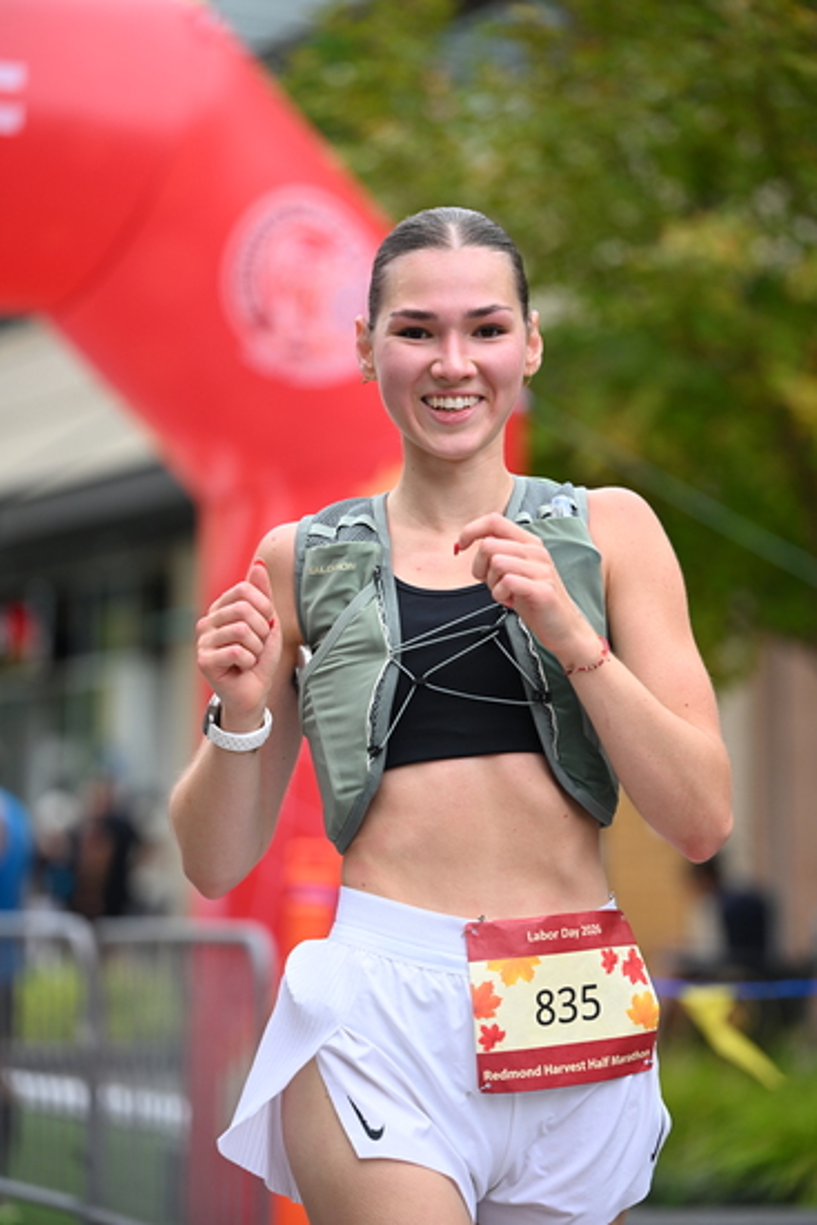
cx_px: 408
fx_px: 3912
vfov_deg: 17.8
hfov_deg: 11.9
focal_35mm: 115
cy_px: 612
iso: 640
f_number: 2.8
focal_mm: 115
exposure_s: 1/2000
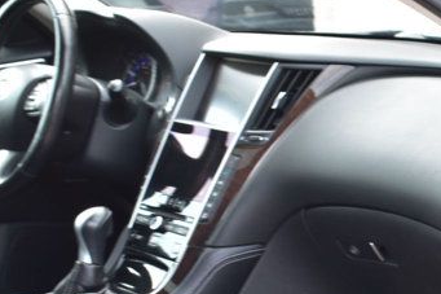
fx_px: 1488
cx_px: 528
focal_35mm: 122
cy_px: 313
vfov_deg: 11.1
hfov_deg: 16.2
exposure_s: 1/50
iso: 400
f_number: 8
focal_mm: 27
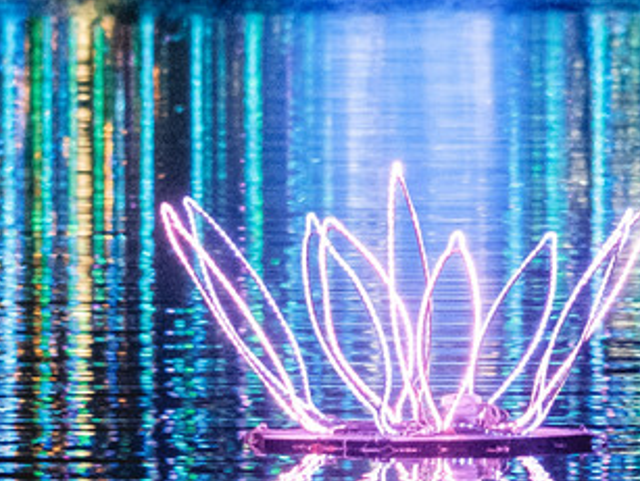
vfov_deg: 2.3
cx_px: 390
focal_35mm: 635
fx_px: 11754
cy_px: -272
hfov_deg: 3.1
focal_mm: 90
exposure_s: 1/125
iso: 4000
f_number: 2
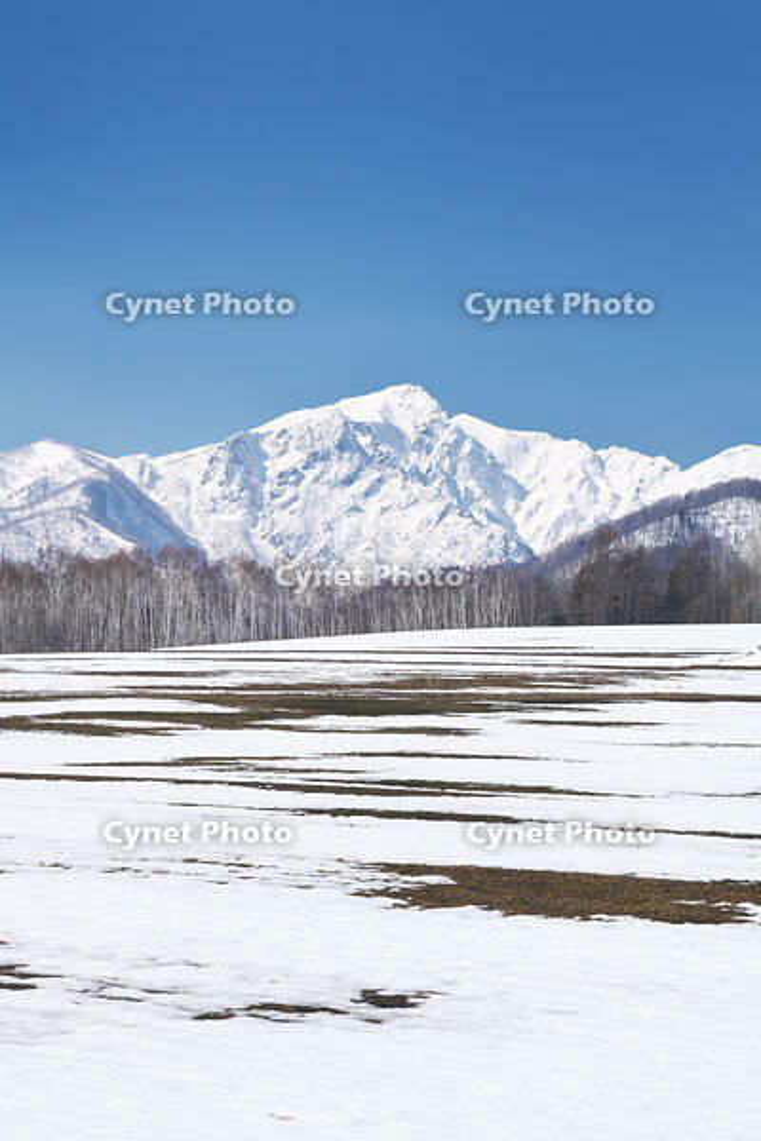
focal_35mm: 100
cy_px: 570
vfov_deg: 20.4
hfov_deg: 13.7
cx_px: 380
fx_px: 3171
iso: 100
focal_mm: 100
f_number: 10
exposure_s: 1/250
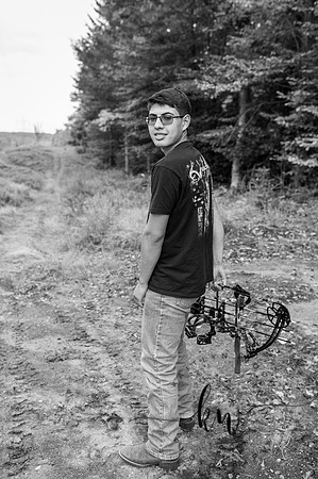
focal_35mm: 35
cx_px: 159
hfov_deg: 37.8
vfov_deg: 54.5
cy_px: 240
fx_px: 465
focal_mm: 35
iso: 400
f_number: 4
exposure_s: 1/250
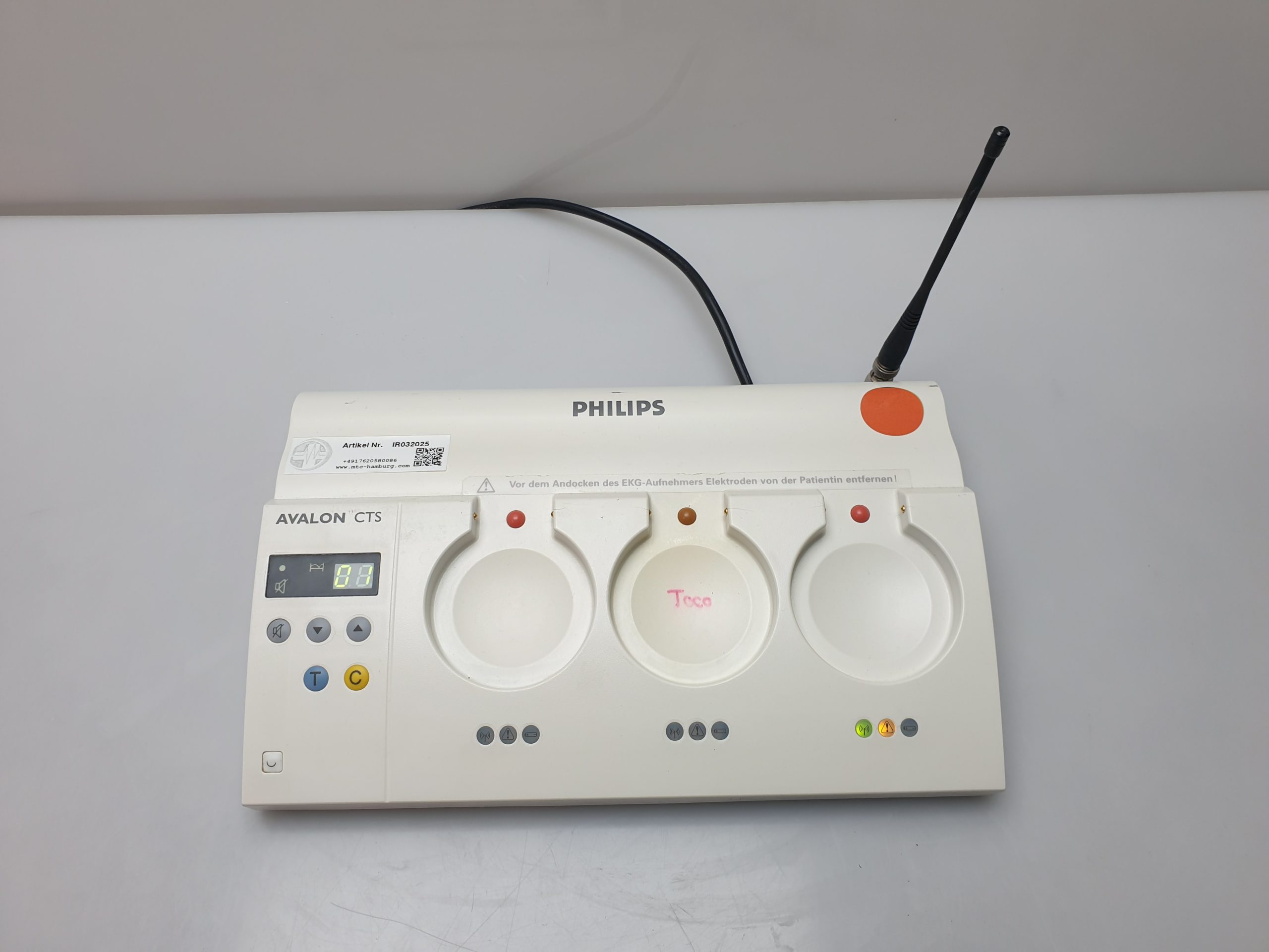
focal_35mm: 26
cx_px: 634
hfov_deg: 67.3
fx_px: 953
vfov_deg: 53.1
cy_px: 476
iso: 64
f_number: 2.4
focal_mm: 4.3
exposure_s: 1/100
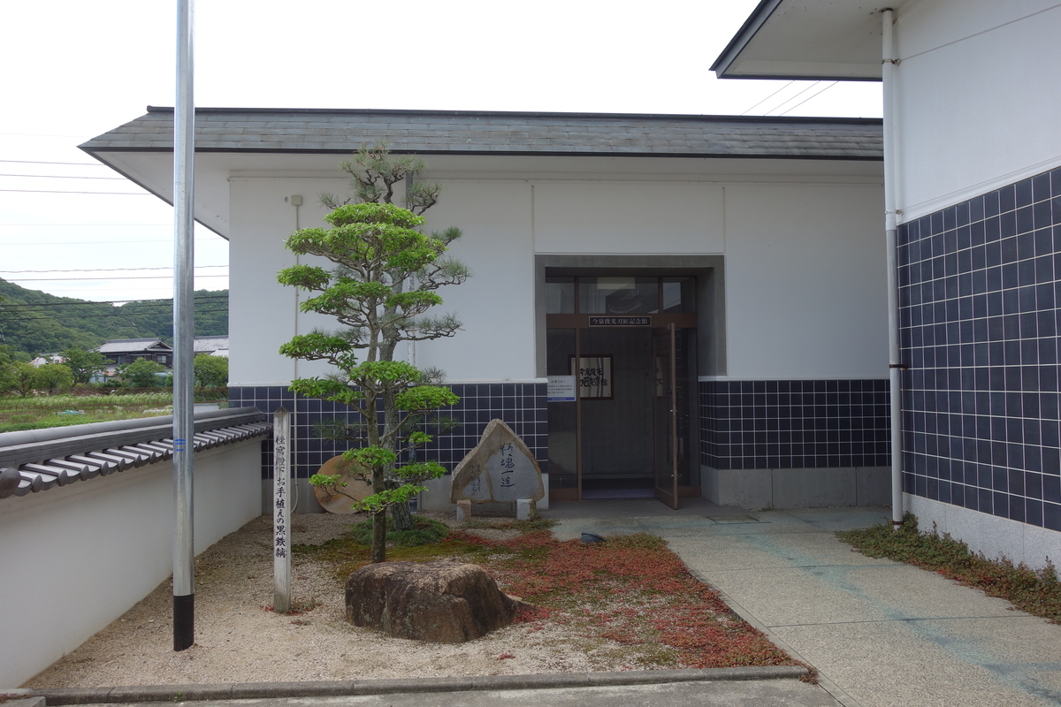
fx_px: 825
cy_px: 354
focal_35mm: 28
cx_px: 530
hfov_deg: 65.5
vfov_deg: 46.4
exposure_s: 1/200
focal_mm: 10.4
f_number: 5.6
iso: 125
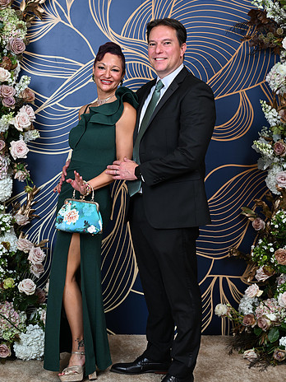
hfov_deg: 20.7
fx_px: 782
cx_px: 128
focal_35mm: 71
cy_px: 203
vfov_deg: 27.4
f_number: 5.6
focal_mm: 59
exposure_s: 1/125
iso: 125
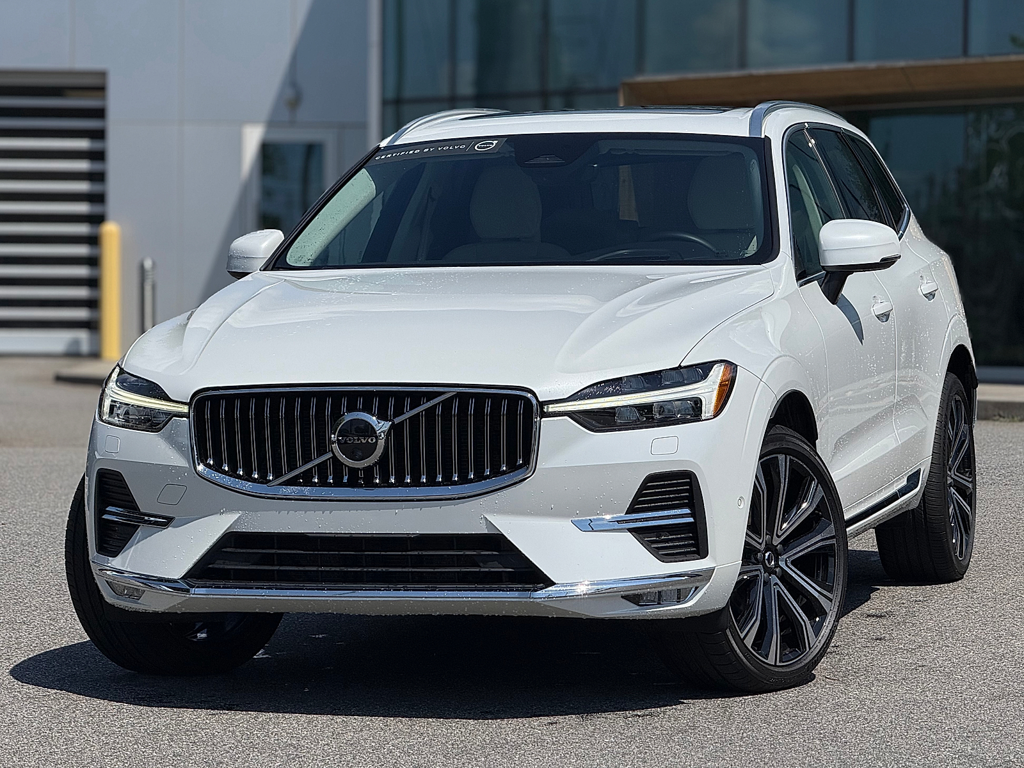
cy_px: 384
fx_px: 3550
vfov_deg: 12.3
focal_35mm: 120
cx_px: 512
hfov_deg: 16.4
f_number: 2.8
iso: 32
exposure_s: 1/3344
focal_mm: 15.66
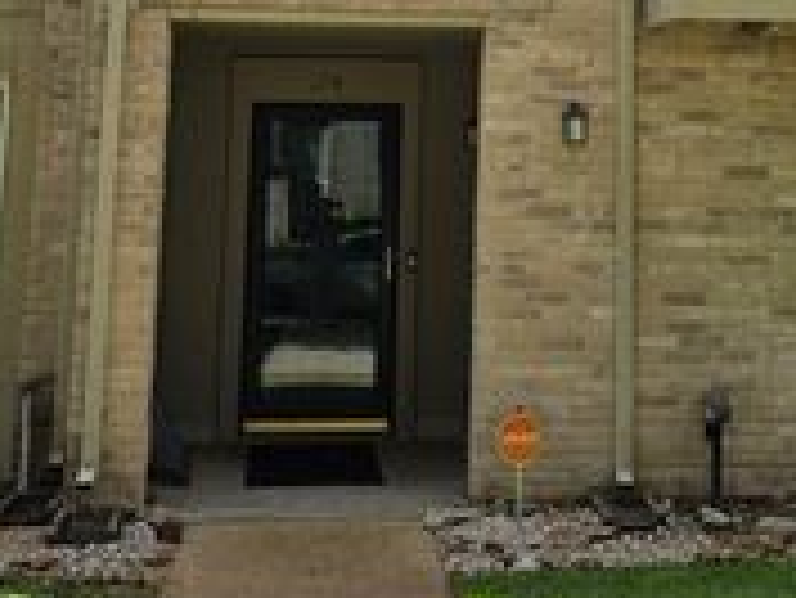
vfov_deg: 21.7
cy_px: -25
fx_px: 1496
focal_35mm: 65
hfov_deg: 29.6
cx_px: 535
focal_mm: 6.3
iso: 80
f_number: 1.7
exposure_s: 1/6355
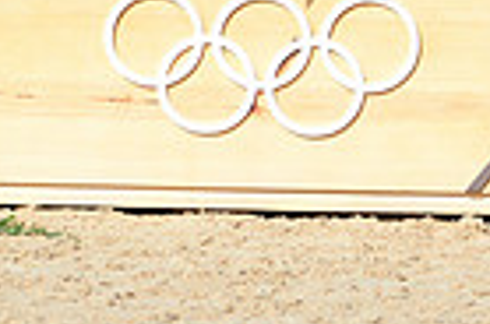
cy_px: -655
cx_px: 307
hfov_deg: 2.4
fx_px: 11923
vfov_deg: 1.6
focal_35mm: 878
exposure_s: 1/1250
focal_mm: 210
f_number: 5.6
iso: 400
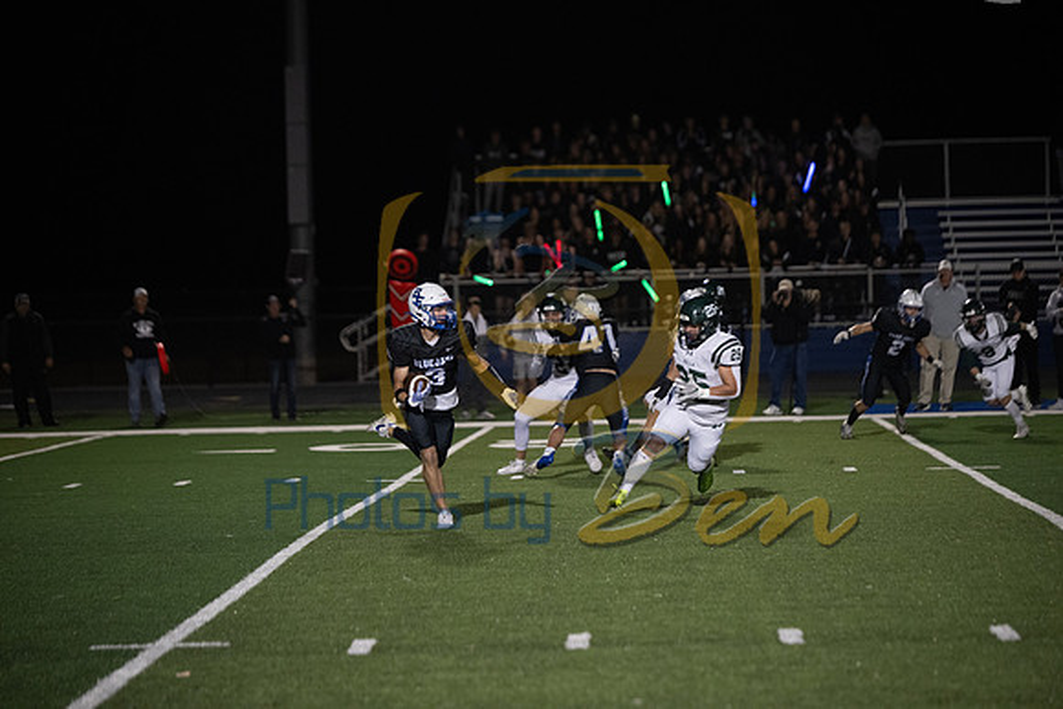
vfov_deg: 9.8
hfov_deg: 14.7
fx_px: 4135
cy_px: 354
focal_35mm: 140
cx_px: 532
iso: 4000
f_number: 2.8
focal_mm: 140
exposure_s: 1/1000
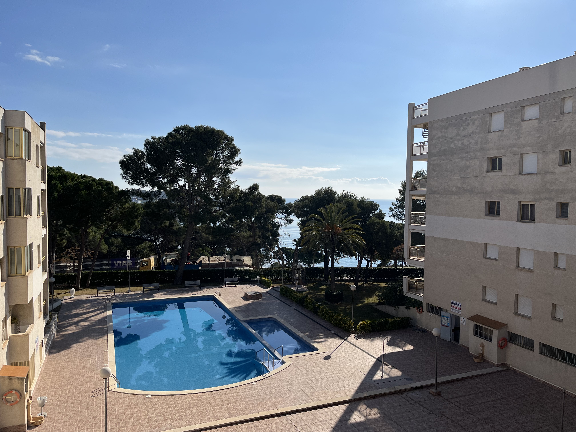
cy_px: 216
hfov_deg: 67.3
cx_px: 288
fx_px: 433
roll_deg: -0.3
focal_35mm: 26
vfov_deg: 53.1
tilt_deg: -2.2
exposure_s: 1/9091
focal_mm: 5.1
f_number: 1.6
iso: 50
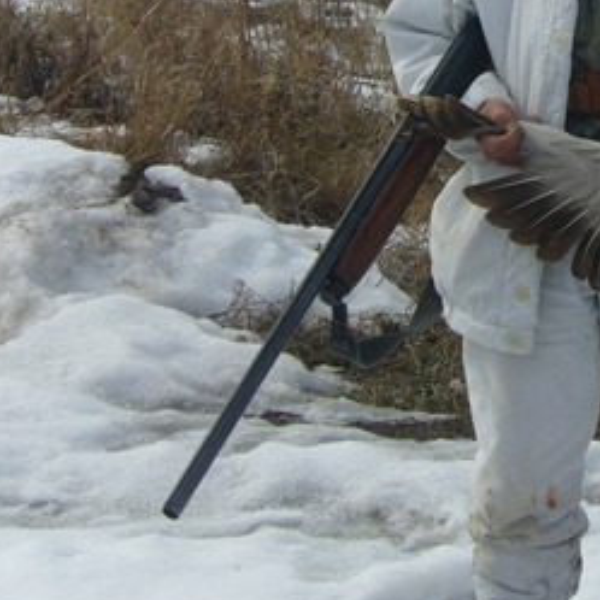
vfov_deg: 13.9
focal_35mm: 124
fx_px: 2432
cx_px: 718
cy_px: 33
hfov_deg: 13.7
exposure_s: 1/500
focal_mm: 8.3
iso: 80
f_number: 6.7
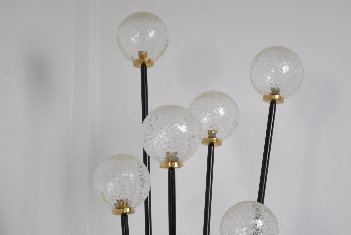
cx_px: 199
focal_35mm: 111
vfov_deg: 12.4
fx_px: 1083
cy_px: 163
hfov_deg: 18.4
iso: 250
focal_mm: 52
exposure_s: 1/30
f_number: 5.6
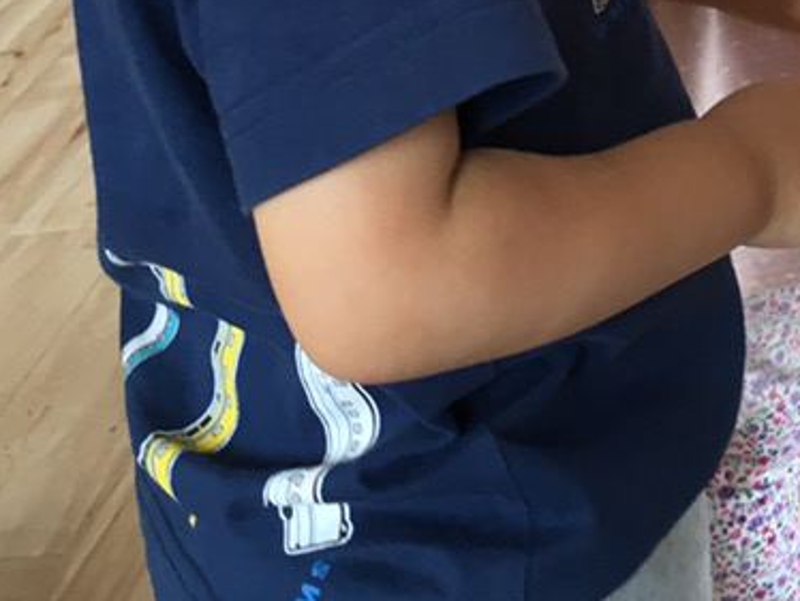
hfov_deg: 20.7
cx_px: 695
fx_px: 2151
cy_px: -314
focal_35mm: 93
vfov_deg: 14.7
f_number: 2.2
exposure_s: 1/40
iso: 25
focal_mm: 4.15
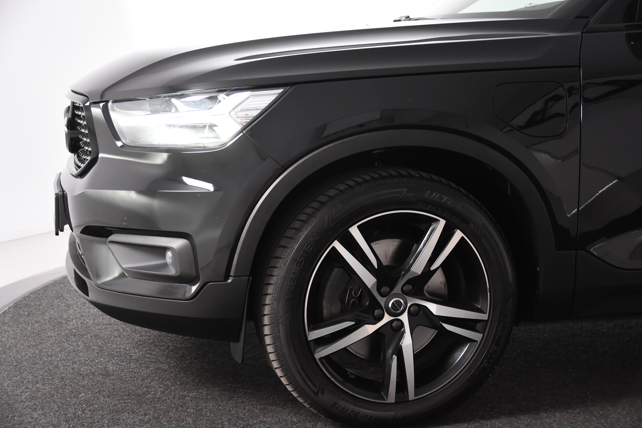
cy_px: 214
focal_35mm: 51
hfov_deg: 38.9
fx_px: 909
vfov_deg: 26.5
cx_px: 321
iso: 1600
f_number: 4.5
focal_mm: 34
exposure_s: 1/80
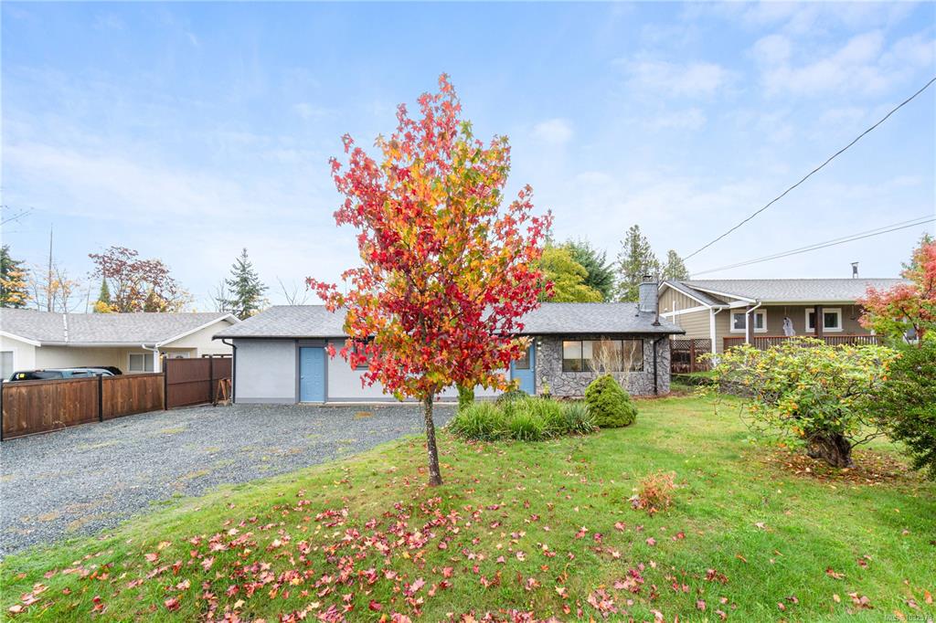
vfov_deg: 77.3
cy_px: 312
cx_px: 468
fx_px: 390
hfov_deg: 100.4
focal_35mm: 15
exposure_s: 1/60
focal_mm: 10
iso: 100
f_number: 11
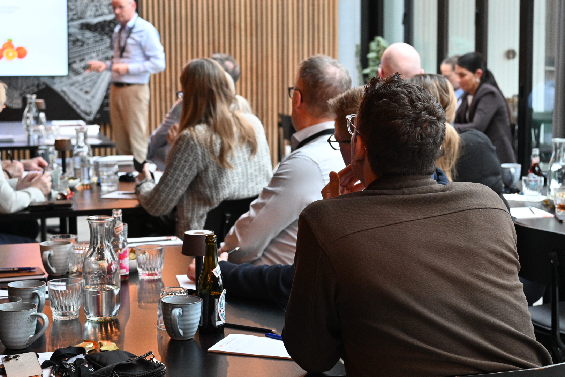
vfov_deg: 18.2
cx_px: 282
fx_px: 1177
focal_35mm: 75
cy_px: 188
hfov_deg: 27.0
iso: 2200
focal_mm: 50
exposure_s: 1/125
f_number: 4.5
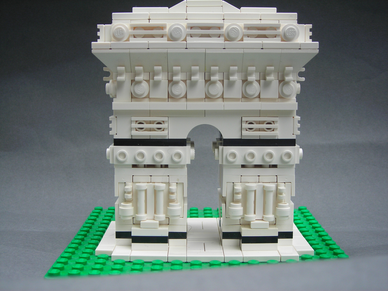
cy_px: 146
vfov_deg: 26.6
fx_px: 616
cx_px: 194
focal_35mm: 55
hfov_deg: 34.9
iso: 50
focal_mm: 9.1
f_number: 3.6
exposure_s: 1/223
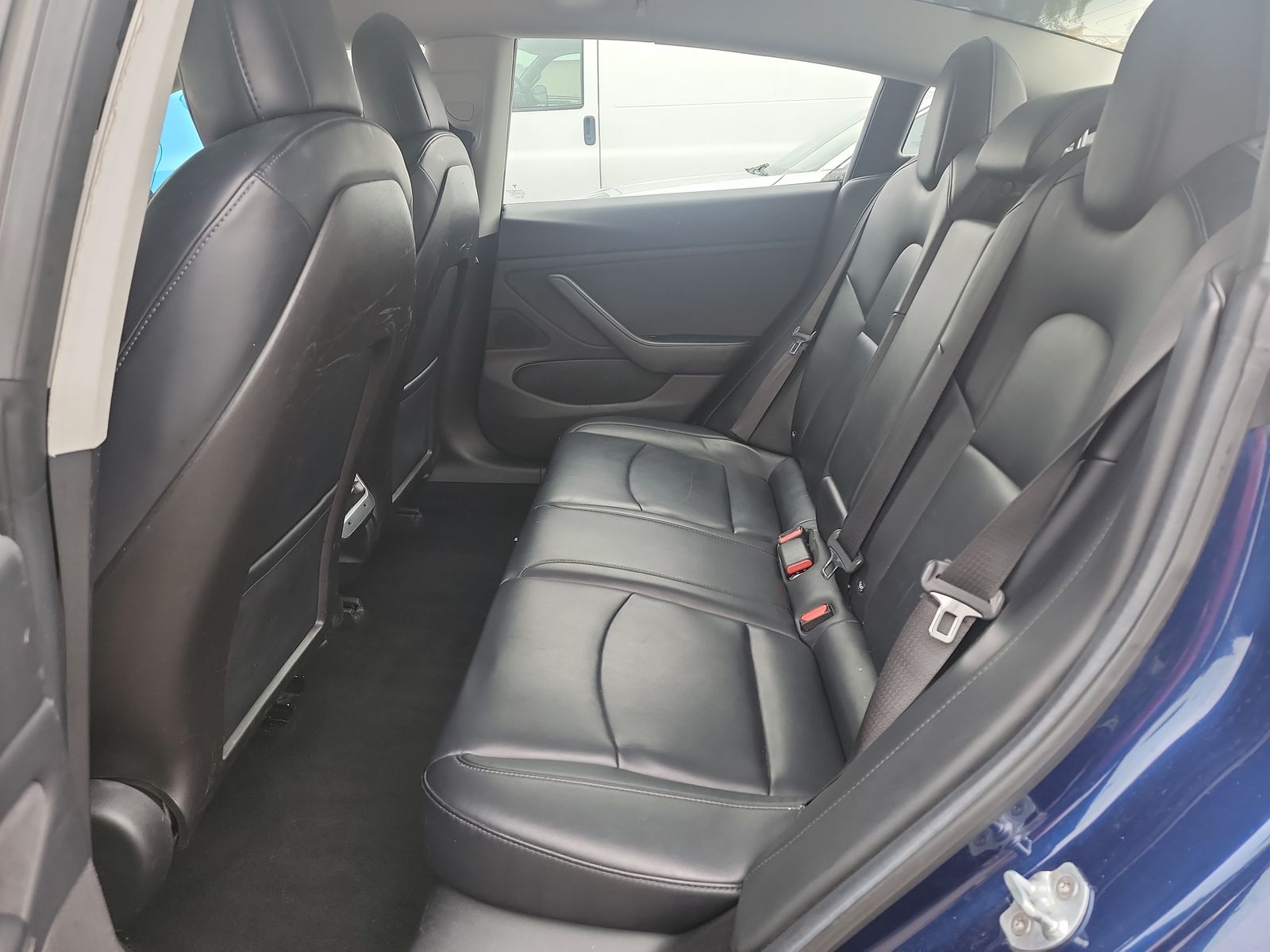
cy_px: 476
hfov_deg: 71.6
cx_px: 635
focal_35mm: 24
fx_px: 881
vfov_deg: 56.8
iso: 166
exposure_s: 1/59
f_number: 1.8
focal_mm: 6.7
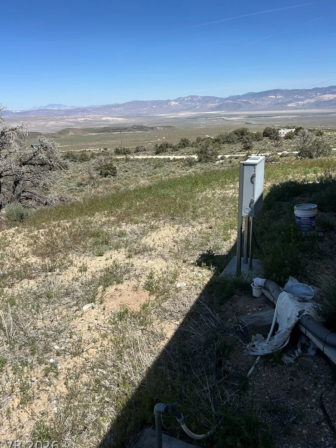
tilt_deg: -18.7
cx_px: 168
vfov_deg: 65.3
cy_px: 224
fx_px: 349
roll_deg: +3.1
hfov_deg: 51.4
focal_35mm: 27
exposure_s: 1/5319
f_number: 1.5
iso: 50
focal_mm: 5.7
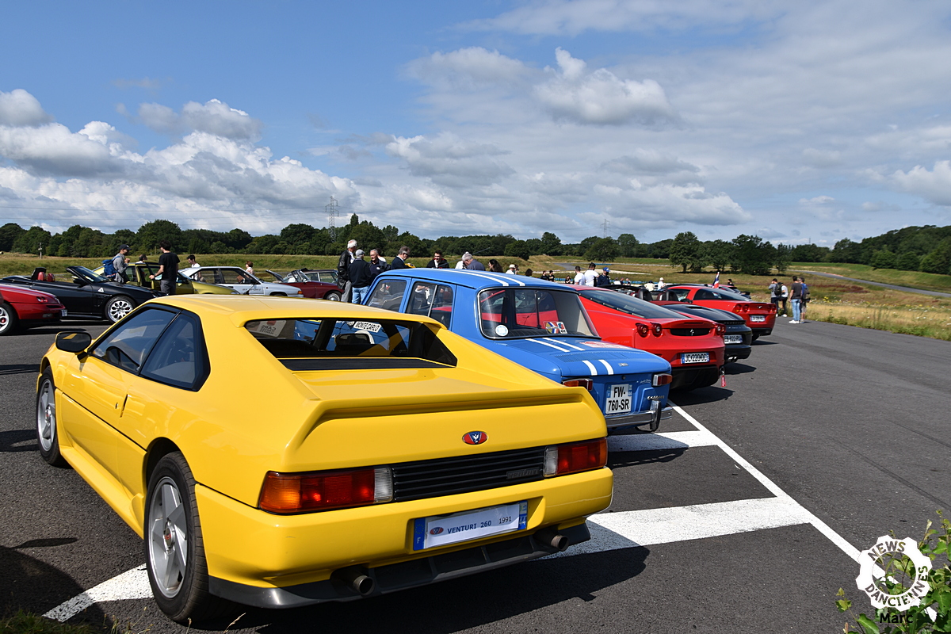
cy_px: 317
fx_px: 713
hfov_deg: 67.4
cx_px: 476
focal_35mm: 27
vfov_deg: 47.9
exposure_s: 1/320
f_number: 9
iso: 100
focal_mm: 18
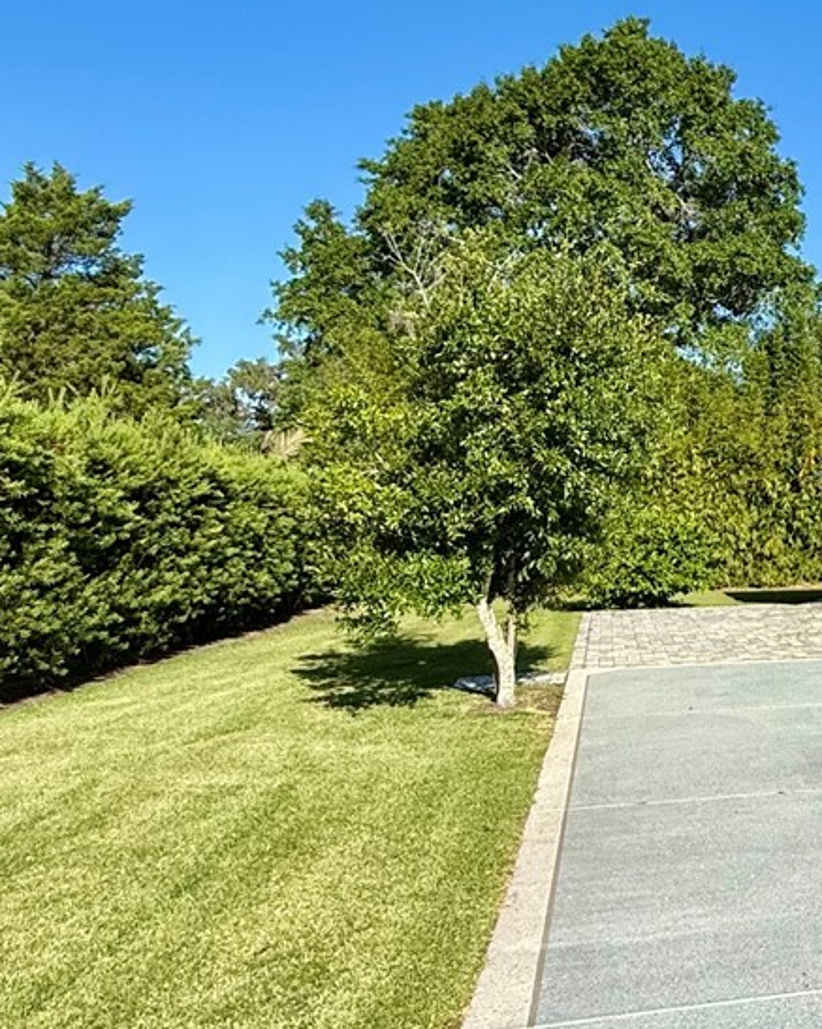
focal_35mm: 40
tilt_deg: +3.7
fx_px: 1217
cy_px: 442
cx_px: 935
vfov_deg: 45.7
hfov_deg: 32.2
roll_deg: +0.8
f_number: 2.2
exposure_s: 1/1698
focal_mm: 2.22
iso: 50
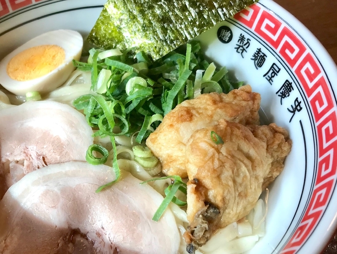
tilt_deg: -54.2
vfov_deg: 49.9
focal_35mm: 28
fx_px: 273
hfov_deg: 63.4
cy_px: 127
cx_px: 168
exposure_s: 1/120
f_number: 1.8
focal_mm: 3.99
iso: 32
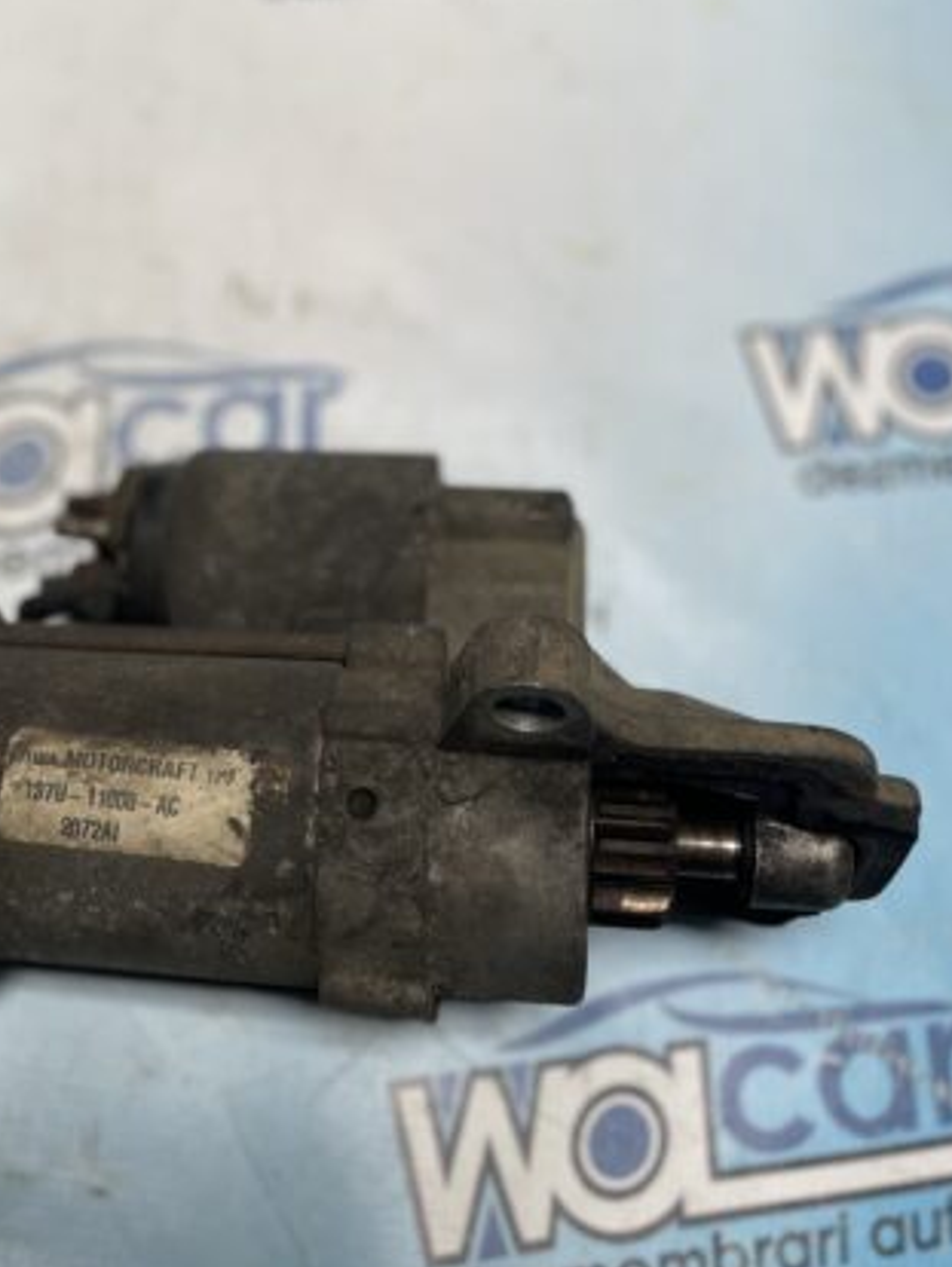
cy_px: 516
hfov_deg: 39.2
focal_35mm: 36
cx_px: 315
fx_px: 1319
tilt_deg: -73.5
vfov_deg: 51.0
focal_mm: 5.1
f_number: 1.6
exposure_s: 1/121
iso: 64
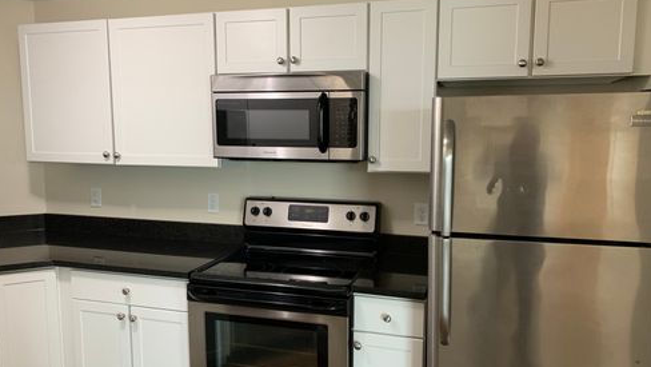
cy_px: 198
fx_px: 501
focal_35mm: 29
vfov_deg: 40.2
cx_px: 328
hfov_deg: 66.0
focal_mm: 4.25
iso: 200
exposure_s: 1/60
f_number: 1.8
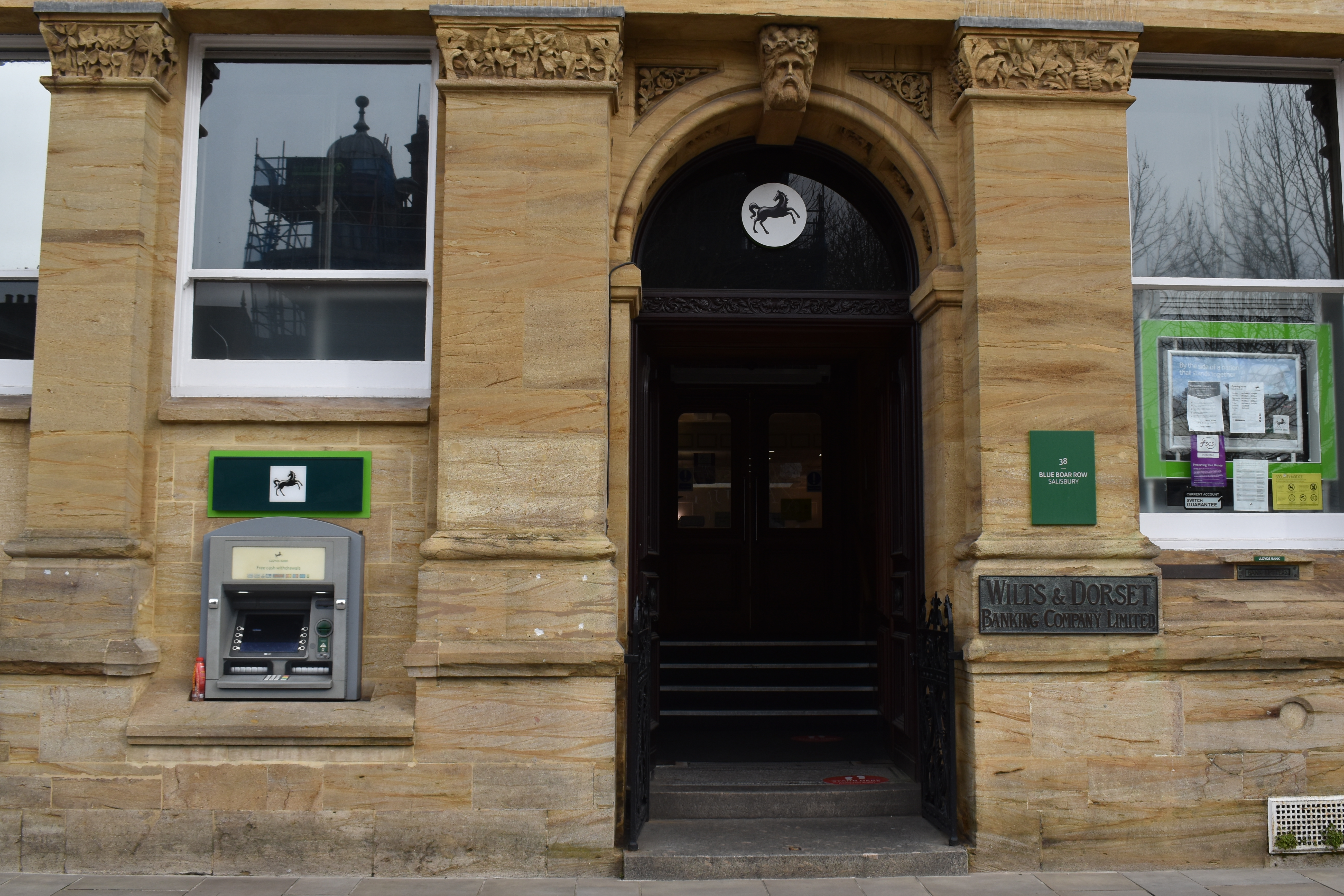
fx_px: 1477
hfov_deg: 48.8
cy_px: 390
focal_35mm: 40
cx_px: 739
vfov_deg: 33.7
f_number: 7.1
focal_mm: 23
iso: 200
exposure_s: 1/250
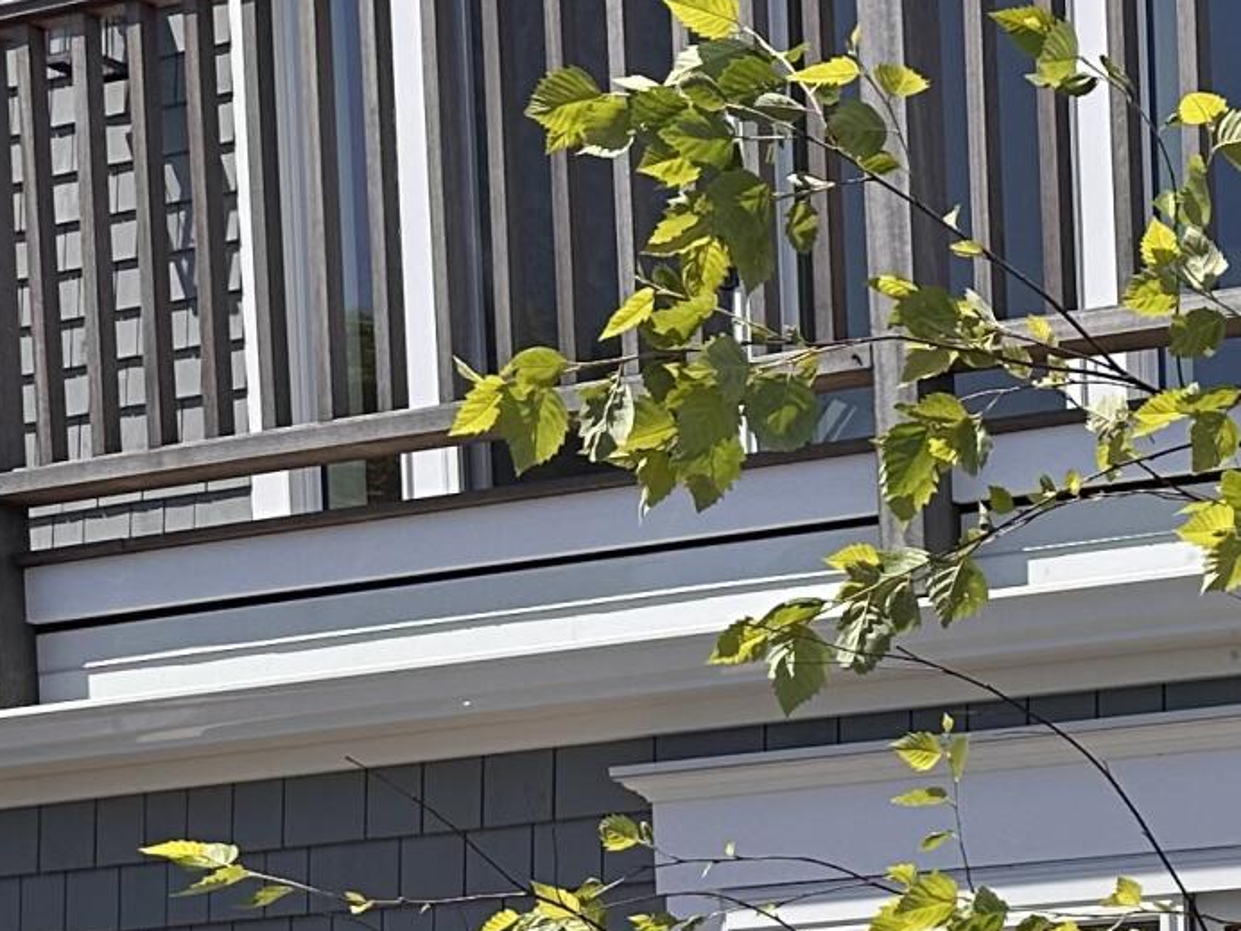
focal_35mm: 104
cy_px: 1724
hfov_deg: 15.9
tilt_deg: -3.5
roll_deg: +0.6
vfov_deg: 12.8
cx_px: 2281
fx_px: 3728
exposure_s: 1/5000
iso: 80
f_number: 1.78
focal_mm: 6.86
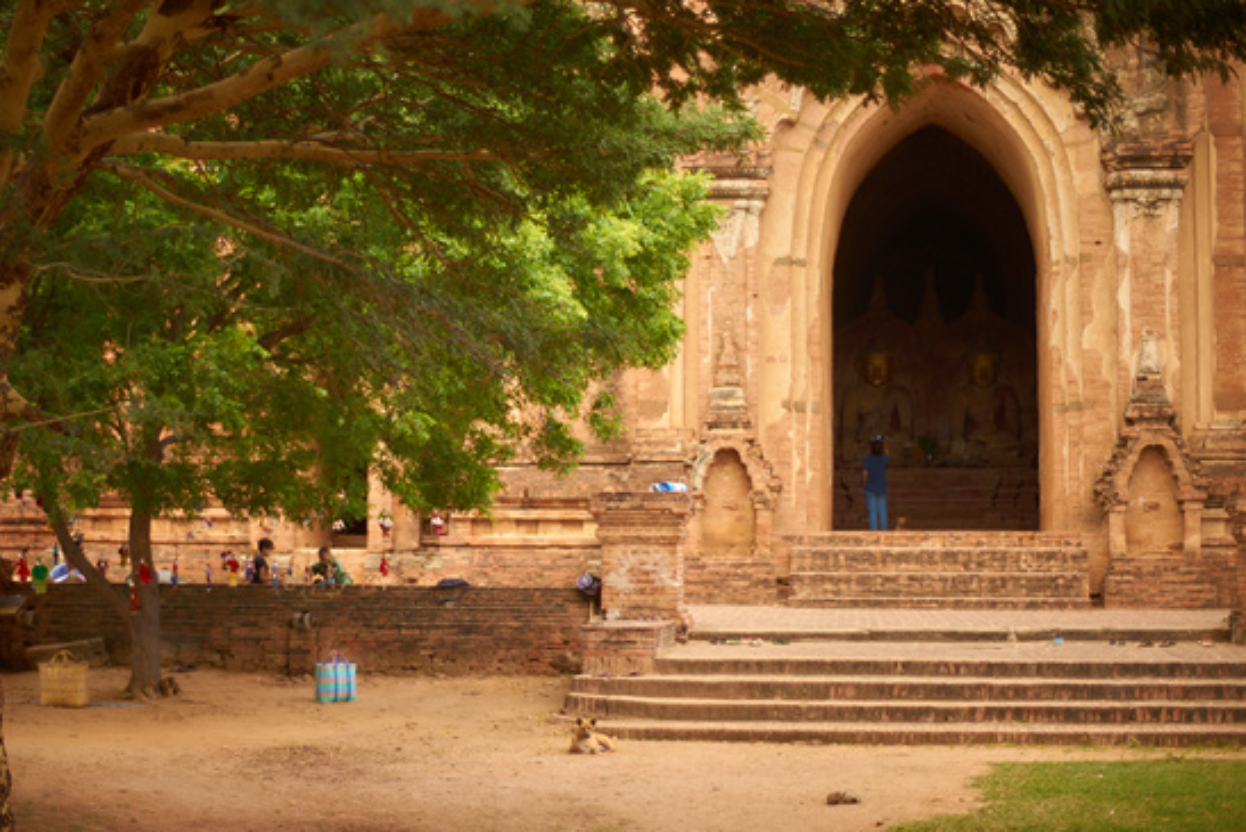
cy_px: 402
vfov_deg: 21.3
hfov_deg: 31.3
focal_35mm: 64
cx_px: 483
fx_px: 2216
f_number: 1.4
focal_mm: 50
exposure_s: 1/125
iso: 200
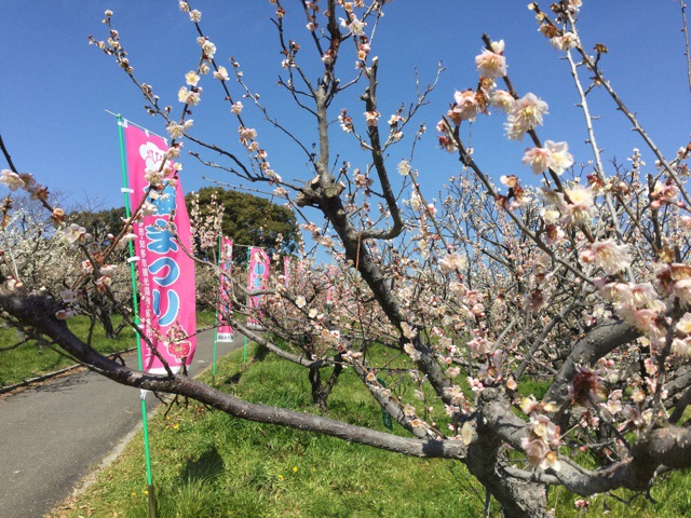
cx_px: 346
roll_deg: -0.7
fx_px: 619
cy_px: 259
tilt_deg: +8.5
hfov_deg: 58.4
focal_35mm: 31
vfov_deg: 45.4
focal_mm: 3.3
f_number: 2.4
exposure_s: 1/1294
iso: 25
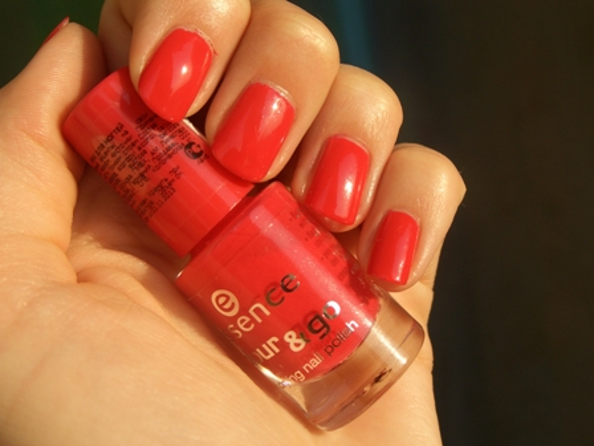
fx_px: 909
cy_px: 223
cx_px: 297
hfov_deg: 36.2
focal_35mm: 53
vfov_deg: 27.5
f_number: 4.4
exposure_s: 1/400
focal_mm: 11.3
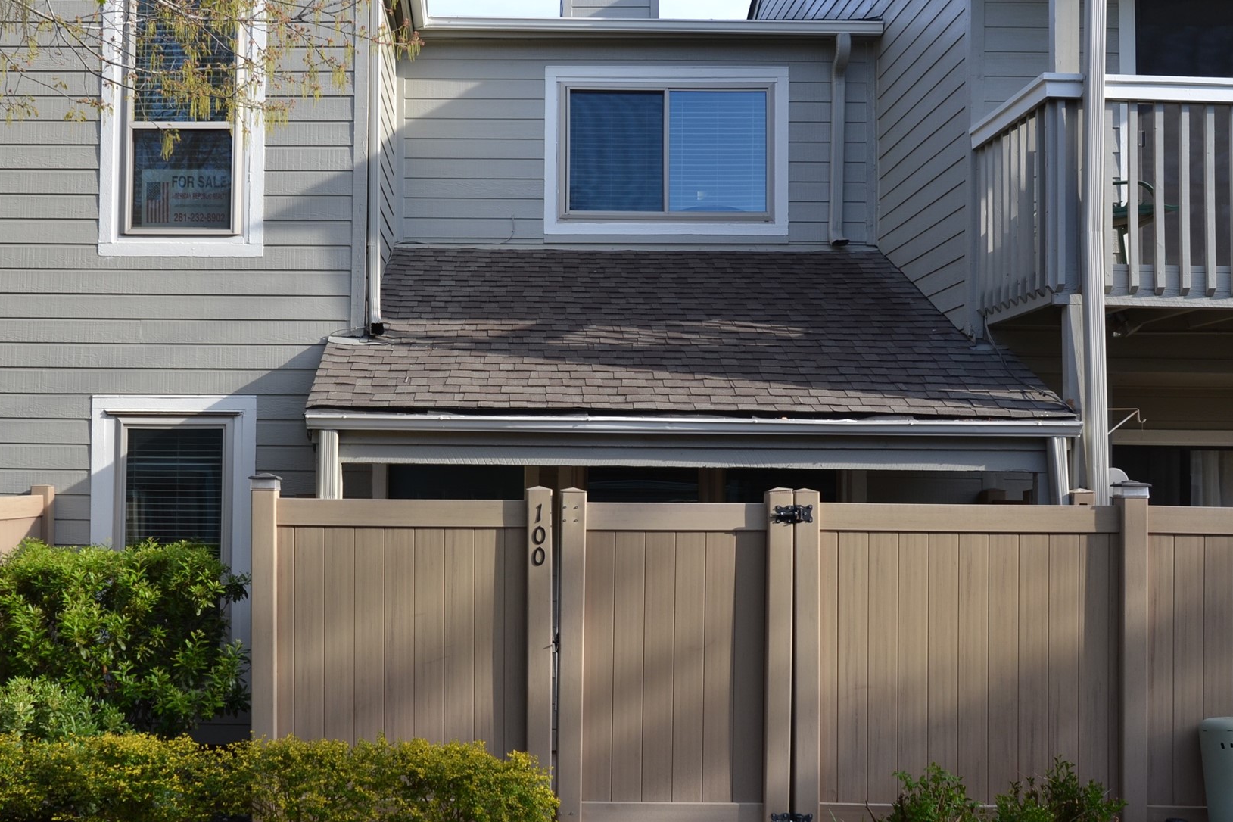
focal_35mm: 40
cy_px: 462
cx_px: 462
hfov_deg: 48.0
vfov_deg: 33.4
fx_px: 1370
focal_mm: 20
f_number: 5.6
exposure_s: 1/125
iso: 100
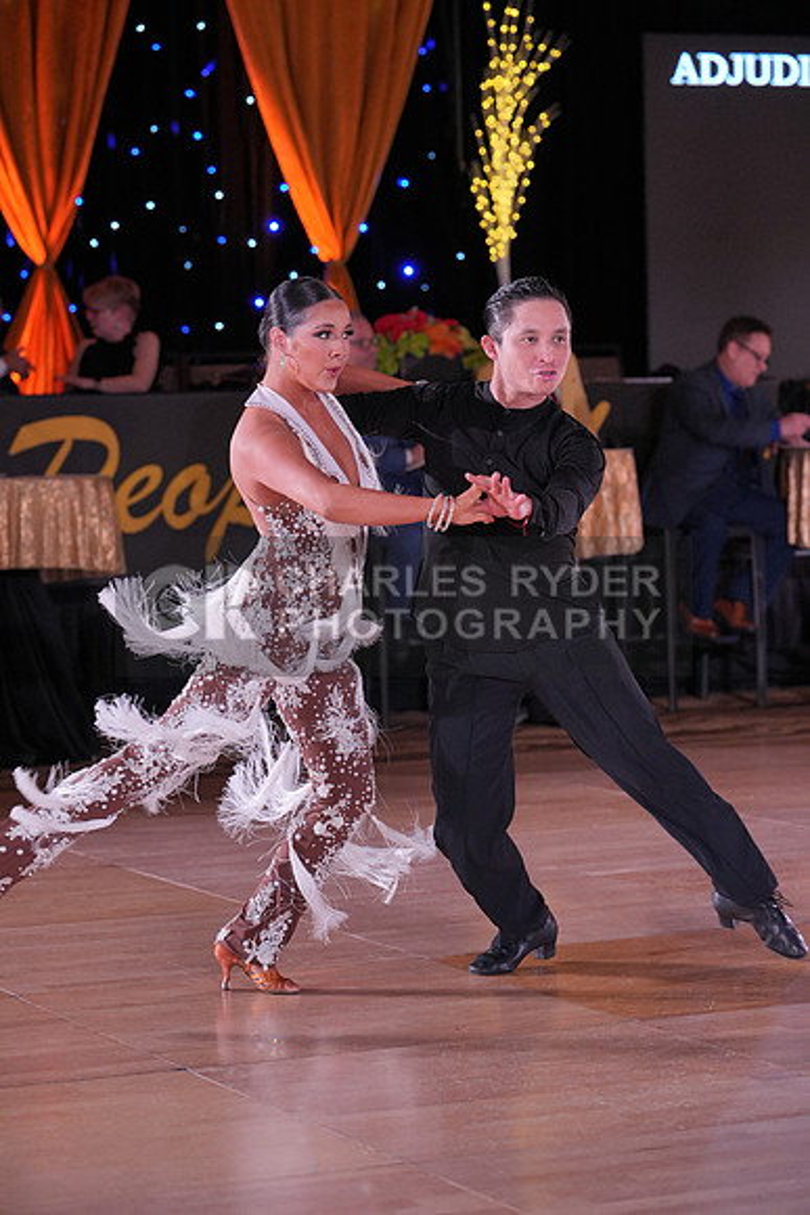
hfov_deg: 13.7
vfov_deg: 20.4
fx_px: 3373
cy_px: 608
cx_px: 405
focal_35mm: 100
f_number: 4
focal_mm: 100
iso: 2000
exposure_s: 1/400
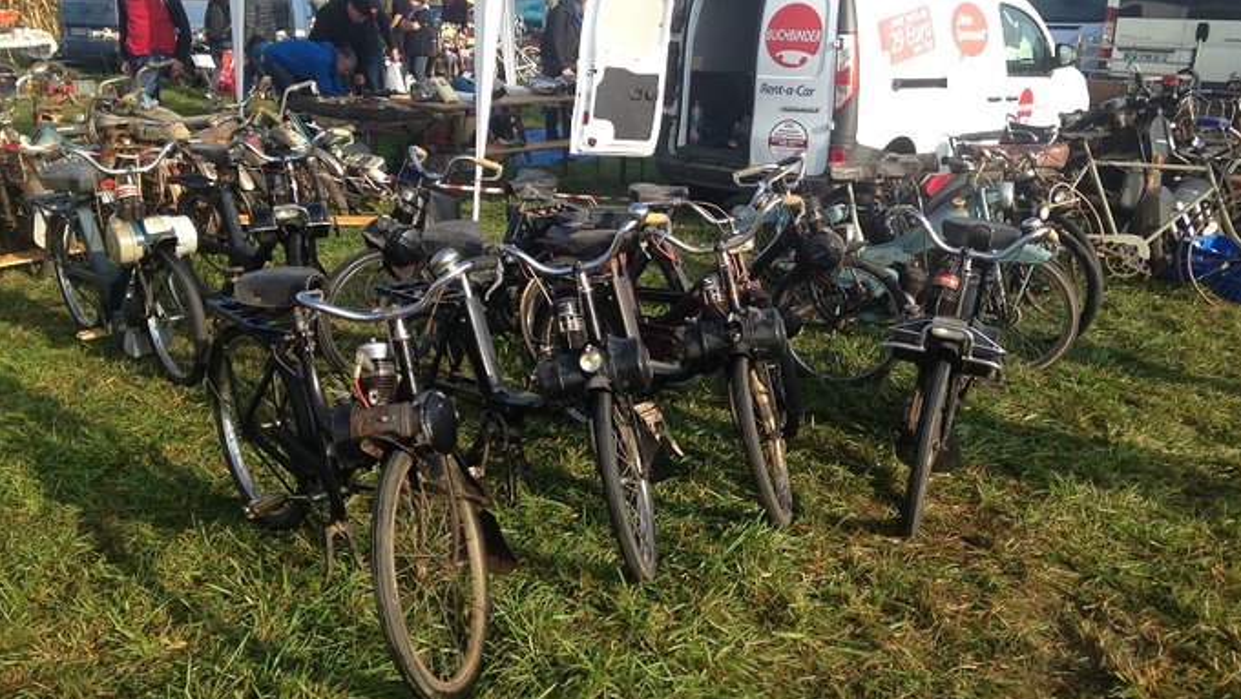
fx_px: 1218
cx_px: 637
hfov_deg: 54.0
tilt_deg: -17.7
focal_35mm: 37
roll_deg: -0.1
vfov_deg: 32.0
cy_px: 360
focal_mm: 4.12
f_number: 2.4
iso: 50
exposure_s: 1/704
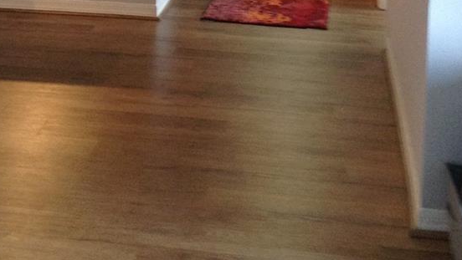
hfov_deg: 27.1
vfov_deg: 14.0
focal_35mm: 78
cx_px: 190
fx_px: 956
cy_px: -186
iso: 100
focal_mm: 3.3
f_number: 2.4
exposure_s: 1/25
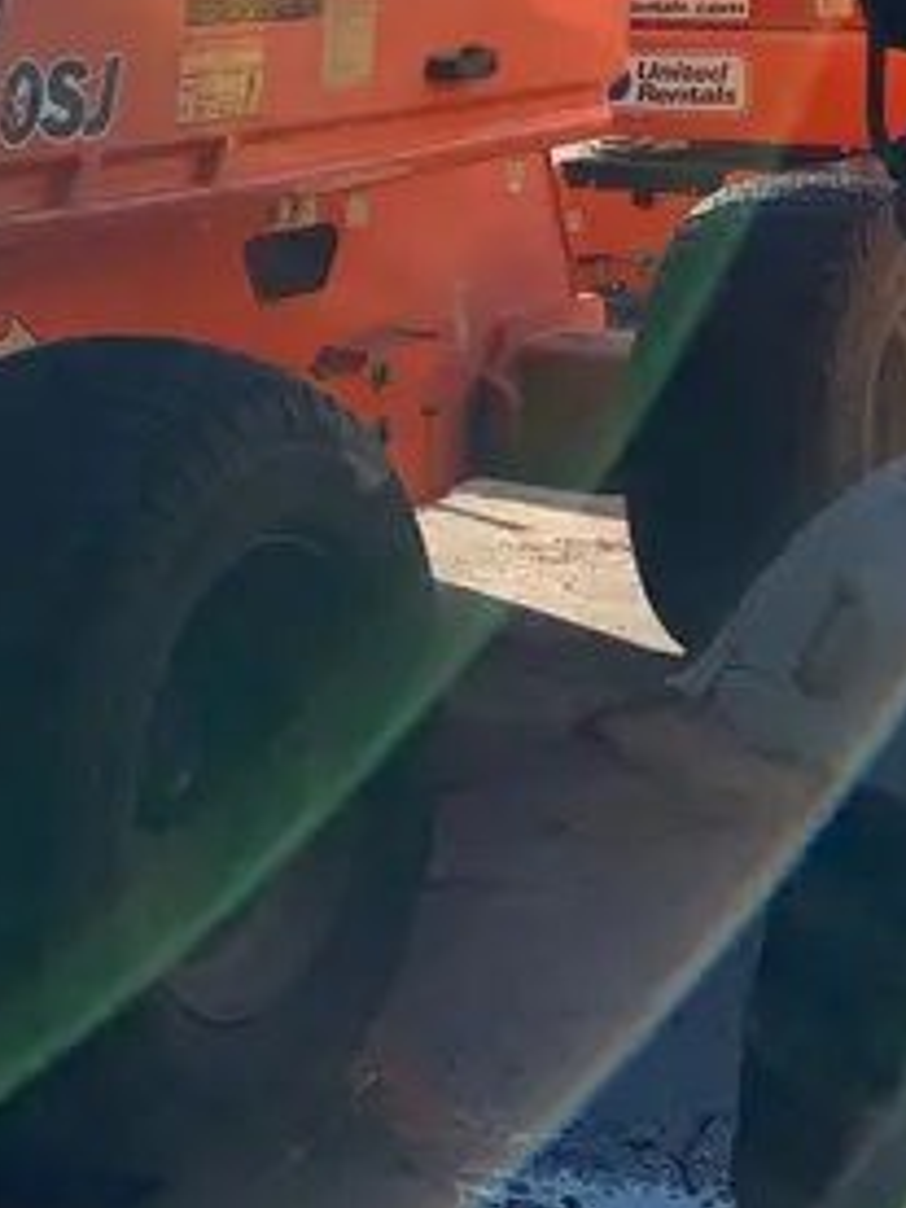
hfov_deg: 20.1
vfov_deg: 26.8
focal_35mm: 69
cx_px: -162
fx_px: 2408
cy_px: 24
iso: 25
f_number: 1.8
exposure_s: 1/1468
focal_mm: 4.25
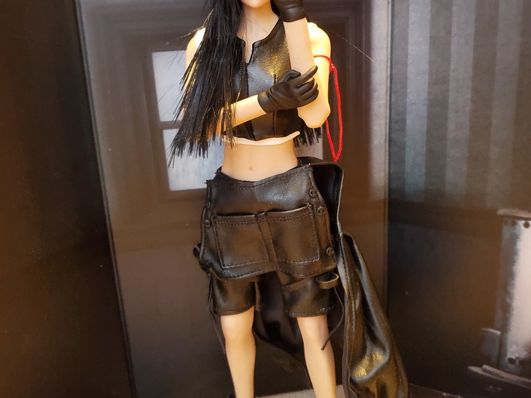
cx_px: 284
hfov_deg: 53.9
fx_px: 521
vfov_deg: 41.4
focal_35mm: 34
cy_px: 146
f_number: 1.5
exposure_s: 1/50
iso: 800
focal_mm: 4.3
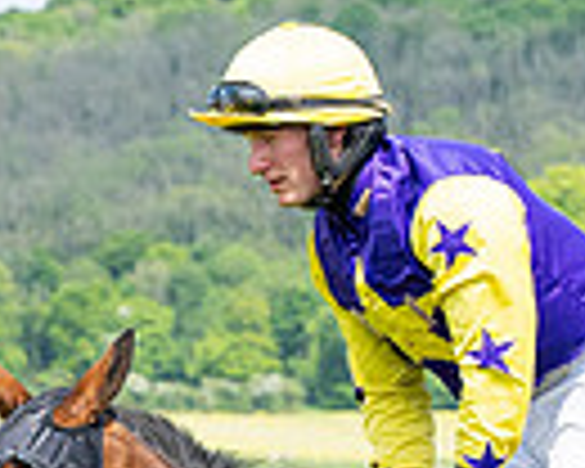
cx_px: 538
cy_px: 594
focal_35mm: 471
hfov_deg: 4.1
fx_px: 8155
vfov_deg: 3.3
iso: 400
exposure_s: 1/2000
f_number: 5
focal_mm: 72
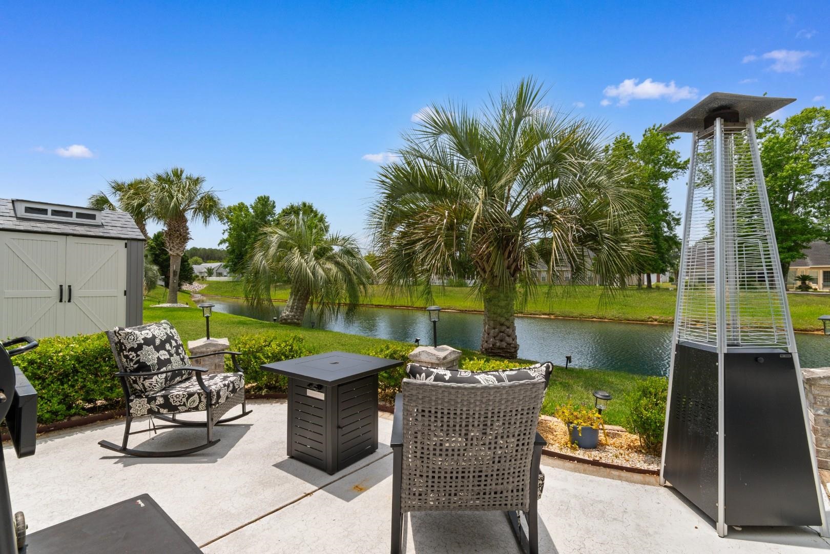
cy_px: 277
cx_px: 415
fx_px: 369
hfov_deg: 96.7
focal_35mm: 16
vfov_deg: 73.7
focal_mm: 11
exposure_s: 1/320
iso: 100
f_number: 9
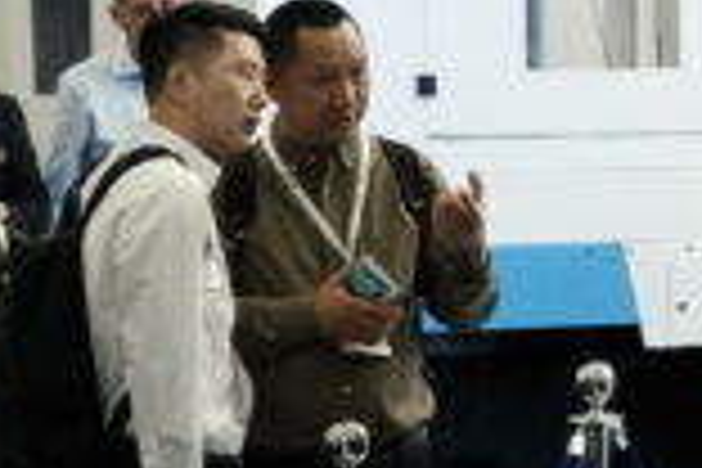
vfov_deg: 5.5
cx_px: 1251
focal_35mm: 249
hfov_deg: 8.0
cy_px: 223
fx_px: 4855
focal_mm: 25.4
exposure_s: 1/160
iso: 2500
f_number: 4
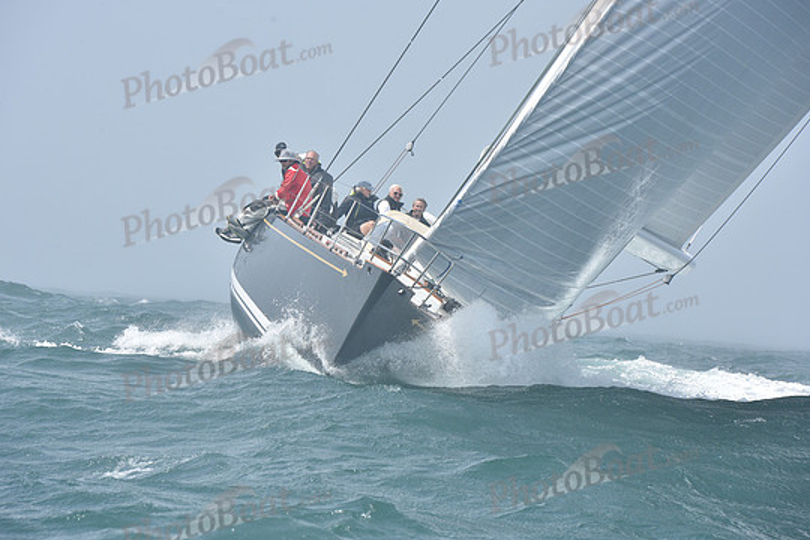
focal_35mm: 215
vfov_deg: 6.4
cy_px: 265
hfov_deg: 9.6
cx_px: 411
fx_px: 4837
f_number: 10
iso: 320
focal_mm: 200
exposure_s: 1/800
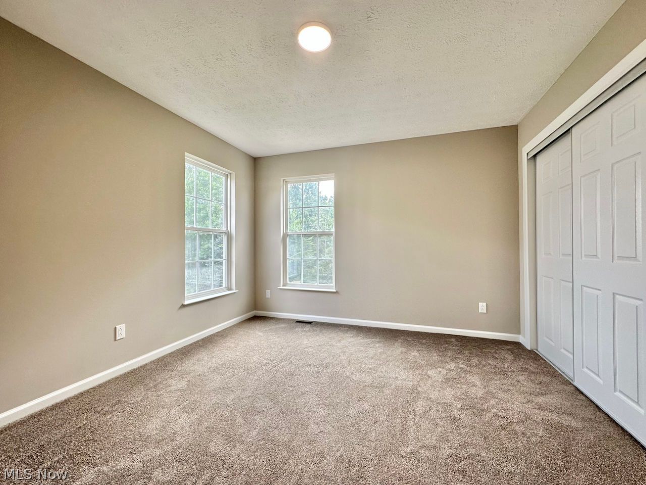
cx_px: 323
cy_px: 242
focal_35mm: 14
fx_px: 261
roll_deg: +1.1
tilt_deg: +0.3
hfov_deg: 102.1
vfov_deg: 85.7
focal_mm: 2.22
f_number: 2.2
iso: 64
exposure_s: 1/99
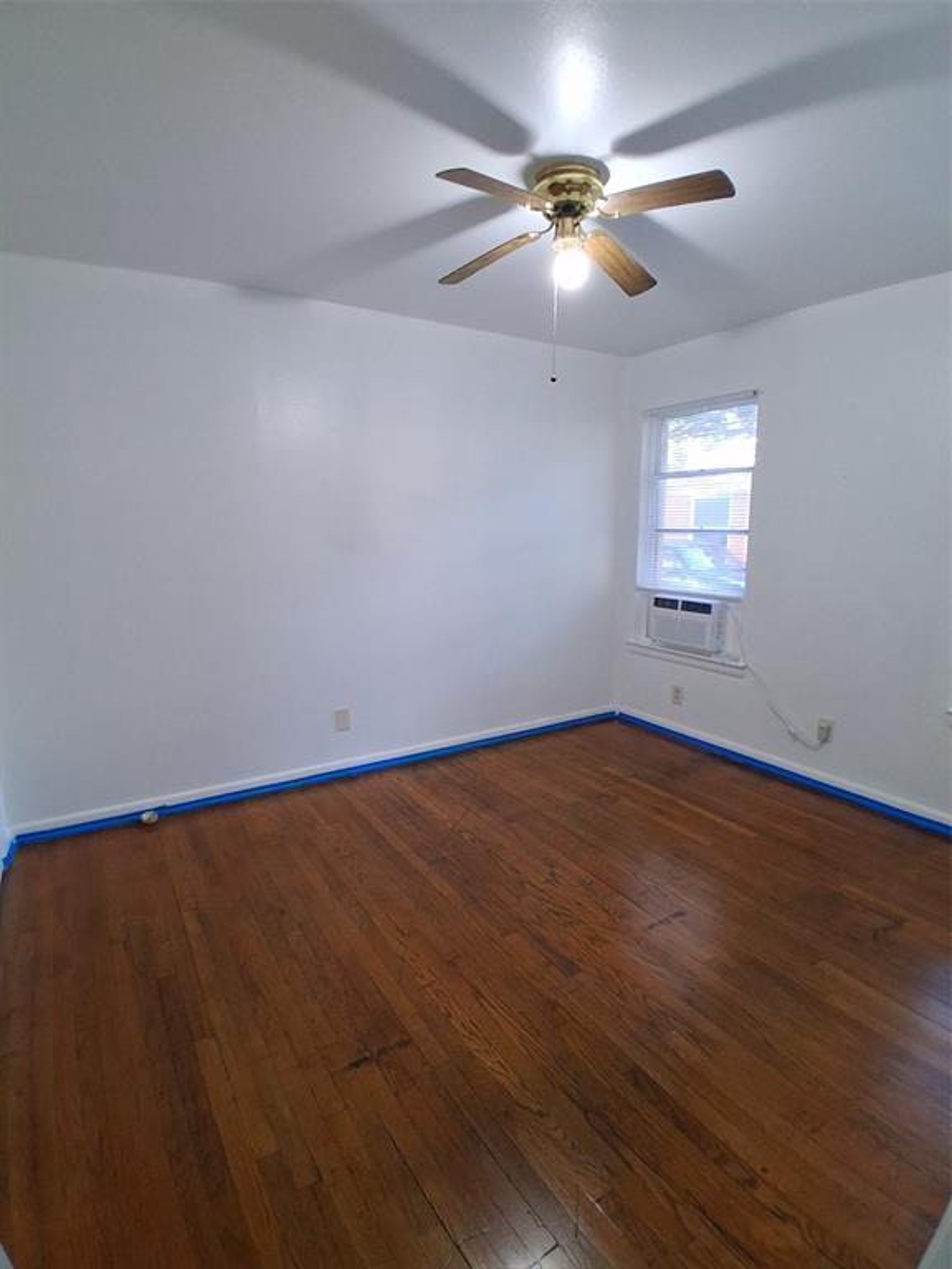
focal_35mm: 17
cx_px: 476
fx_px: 623
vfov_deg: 91.0
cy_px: 634
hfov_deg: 74.7
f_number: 2.2
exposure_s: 1/40
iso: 250
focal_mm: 1.4
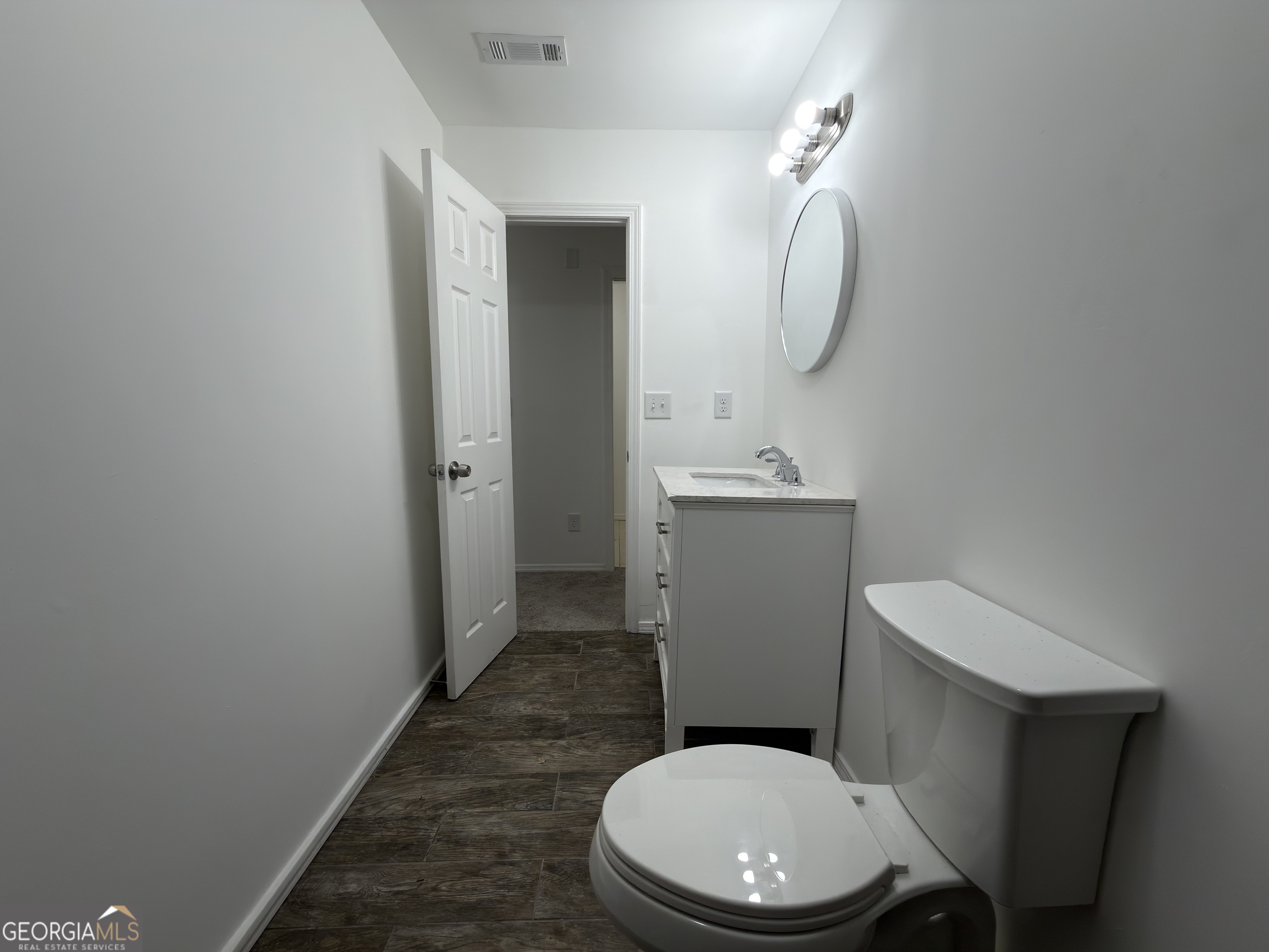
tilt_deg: -7.9
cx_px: 634
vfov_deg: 85.7
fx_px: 513
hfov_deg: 102.1
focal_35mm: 14
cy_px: 476
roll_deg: +0.4
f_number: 2.2
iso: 40
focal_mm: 2.22
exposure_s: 1/120
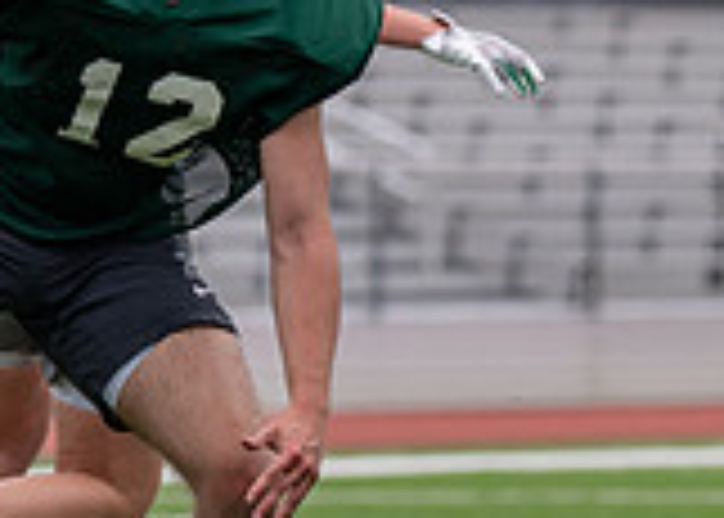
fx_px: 9479
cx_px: 326
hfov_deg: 4.4
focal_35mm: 461
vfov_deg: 3.1
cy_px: 145
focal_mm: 118
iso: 160
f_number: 2.8
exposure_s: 1/2500
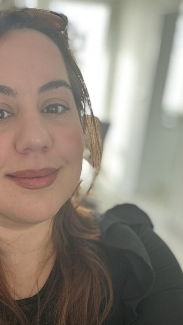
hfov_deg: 27.3
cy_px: 195
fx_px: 371
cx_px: 44
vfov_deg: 47.1
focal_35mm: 43
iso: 80
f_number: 1.9
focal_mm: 2.69
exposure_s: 1/61
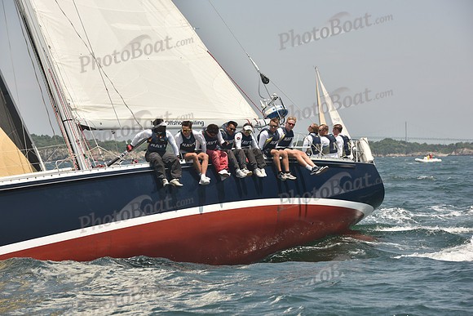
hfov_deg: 19.5
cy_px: 158
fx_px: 1380
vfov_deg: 13.0
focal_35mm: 105
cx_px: 236
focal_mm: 105
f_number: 7.1
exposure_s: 1/640
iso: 250
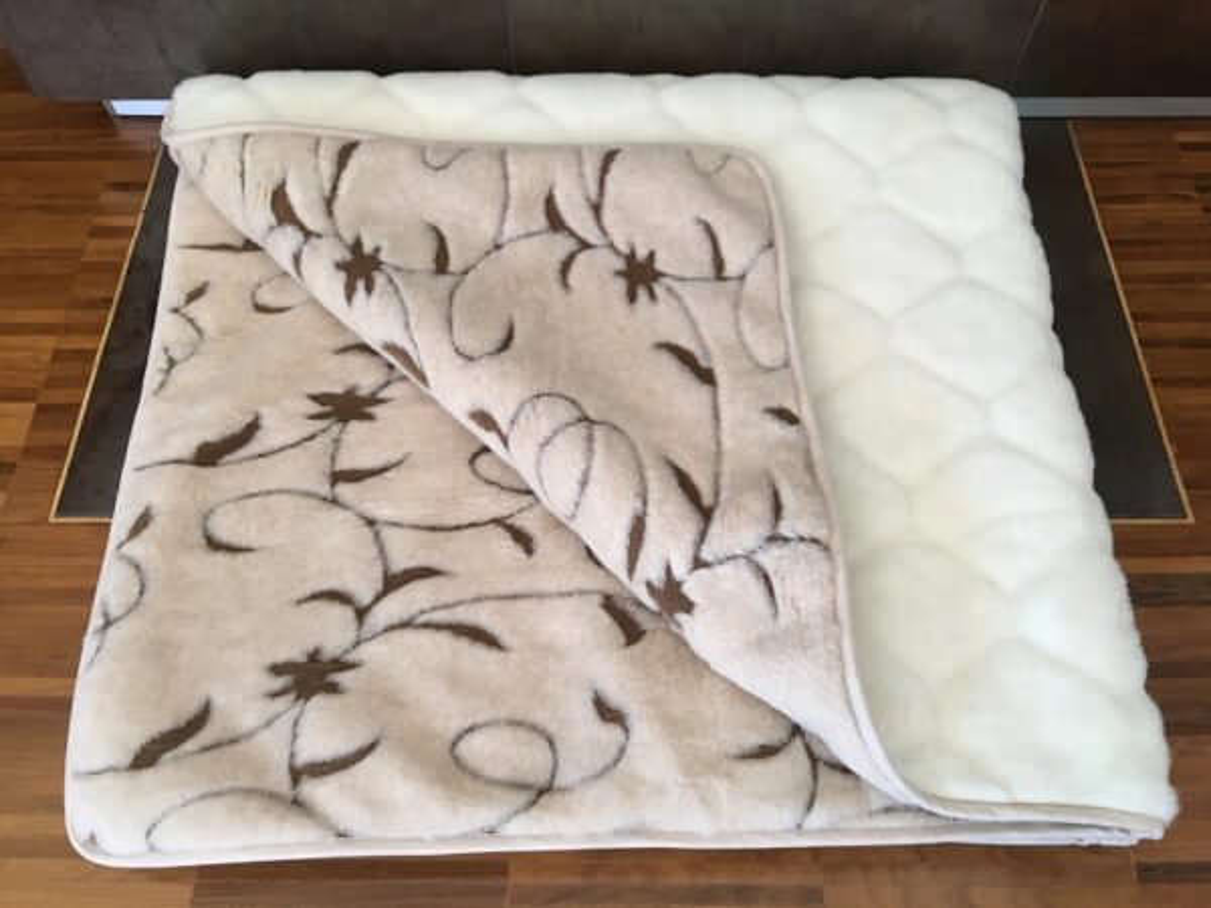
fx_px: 1015
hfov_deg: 61.7
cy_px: 454
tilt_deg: -62.8
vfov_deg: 48.2
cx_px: 606
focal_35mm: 29
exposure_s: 1/33
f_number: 2.2
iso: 50
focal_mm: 4.15
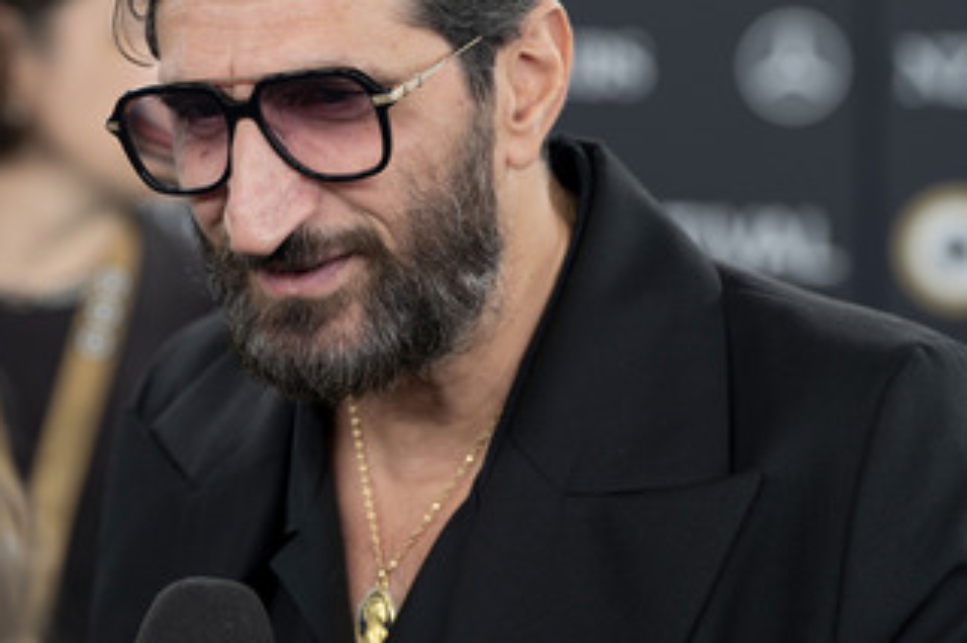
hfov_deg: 10.8
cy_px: 200
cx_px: 380
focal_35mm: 191
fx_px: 5125
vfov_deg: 7.2
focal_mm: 135
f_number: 4
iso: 400
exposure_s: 1/200
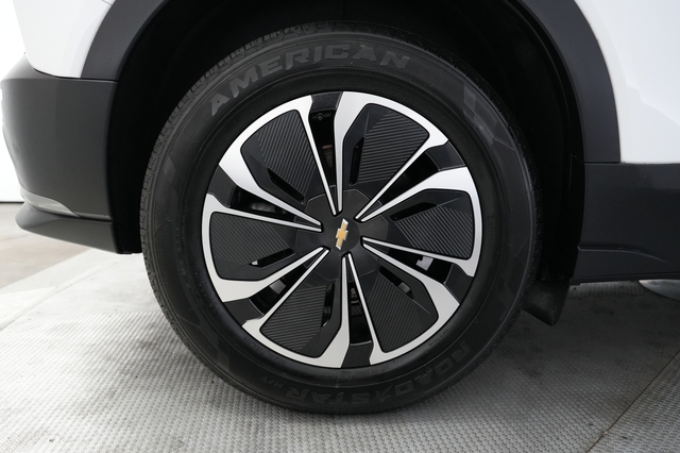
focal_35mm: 25
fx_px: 472
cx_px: 340
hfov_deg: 71.5
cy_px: 226
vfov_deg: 51.2
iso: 4000
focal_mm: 25
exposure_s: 1/160
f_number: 2.8
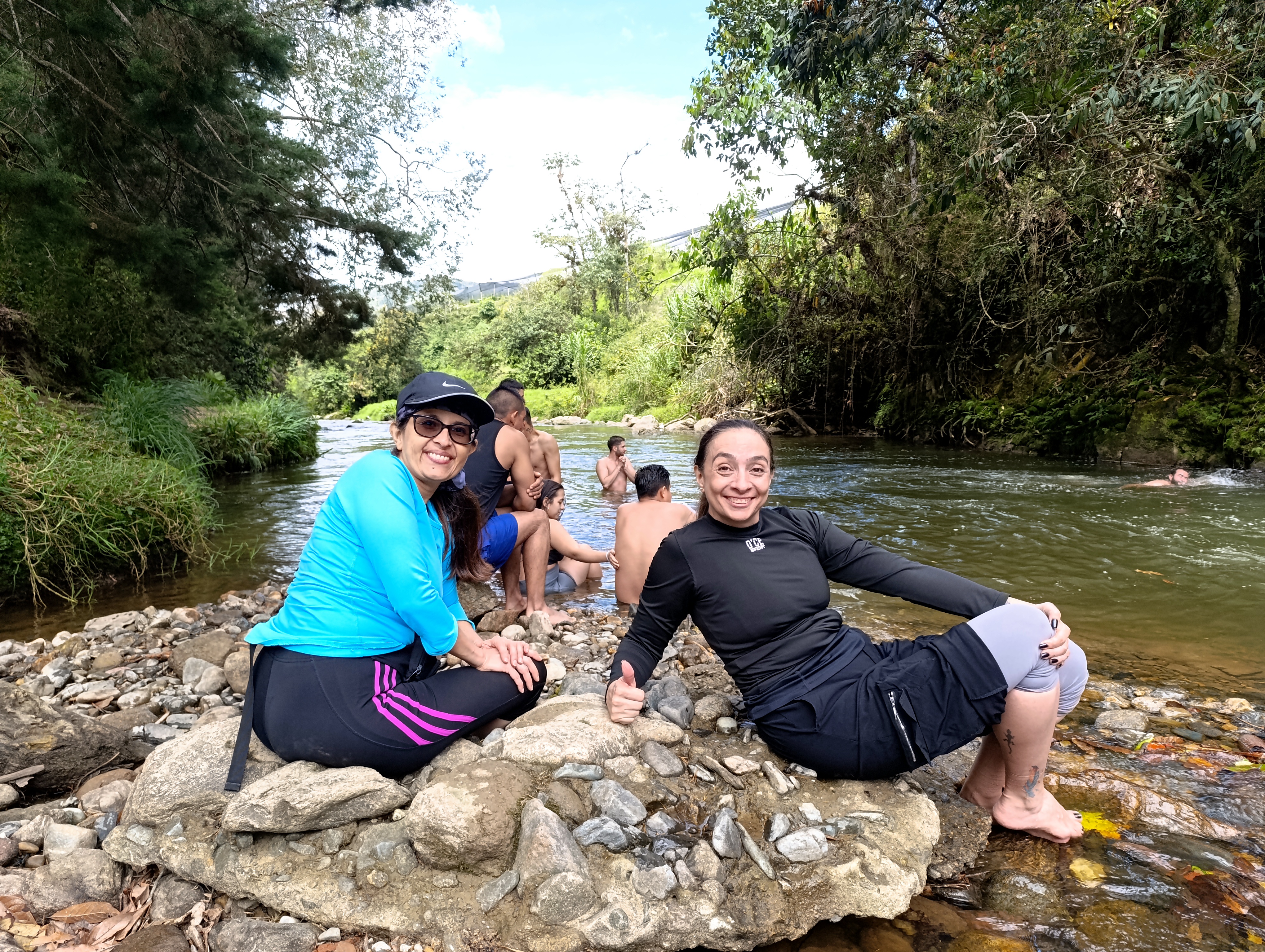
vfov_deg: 59.0
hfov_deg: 73.8
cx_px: 632
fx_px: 842
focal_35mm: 23
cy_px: 476
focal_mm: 6.14
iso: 50
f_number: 1.6
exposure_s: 1/120
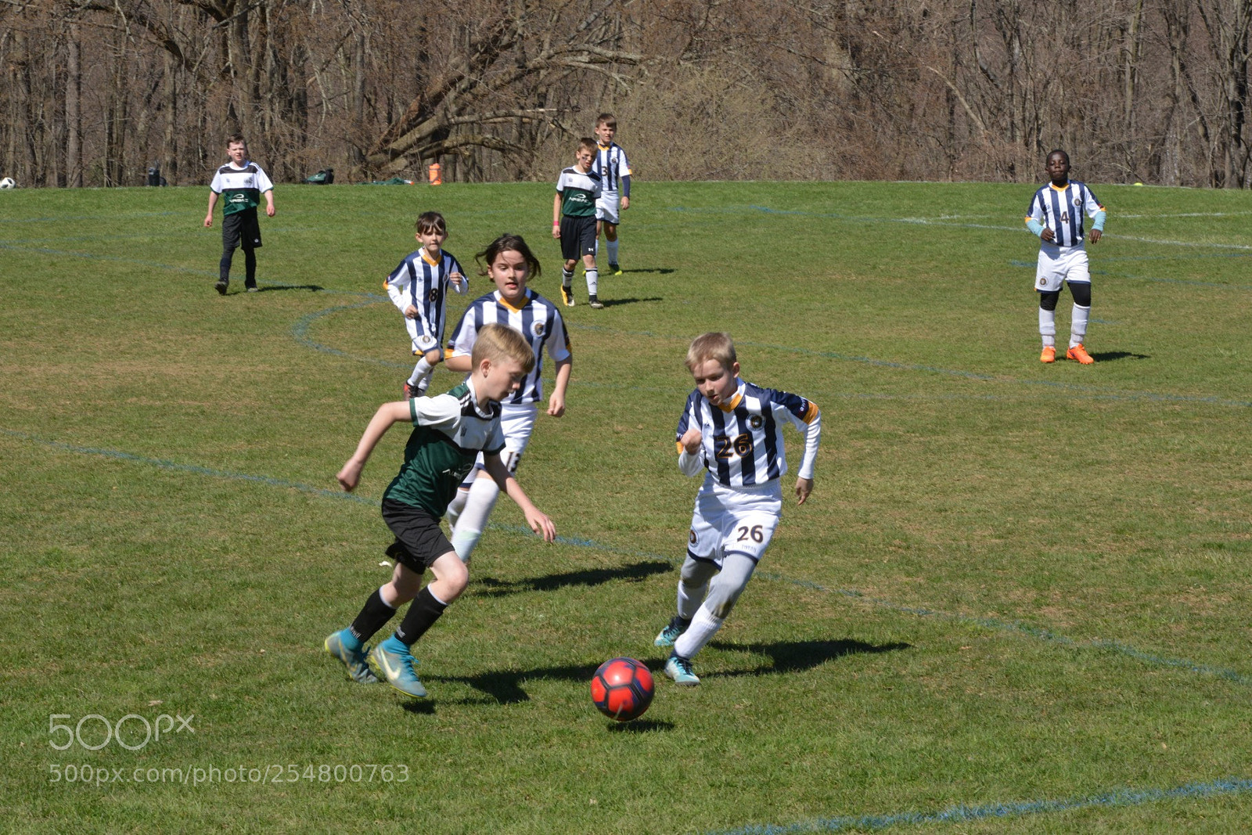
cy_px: 418
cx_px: 626
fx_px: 4173
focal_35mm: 120
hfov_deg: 17.1
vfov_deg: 11.4
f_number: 22
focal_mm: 120
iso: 560
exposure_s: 1/160
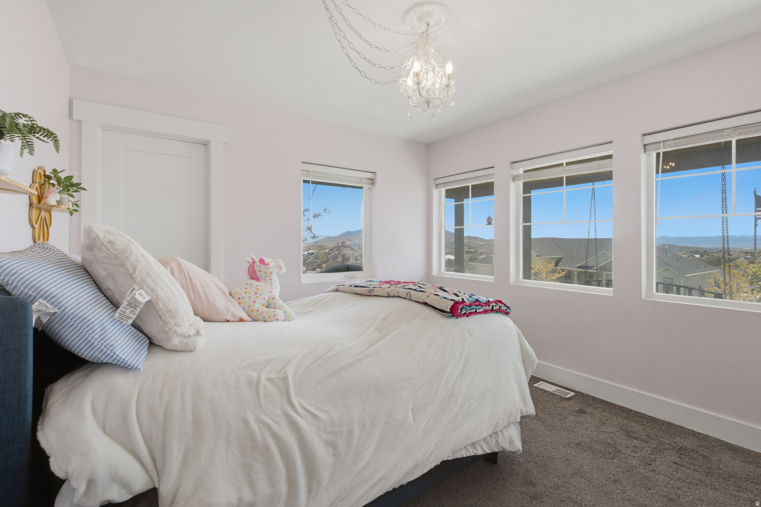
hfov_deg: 96.7
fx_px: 338
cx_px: 380
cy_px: 254
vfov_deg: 73.7
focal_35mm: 16
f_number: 10
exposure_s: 1/3200
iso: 250
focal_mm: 16
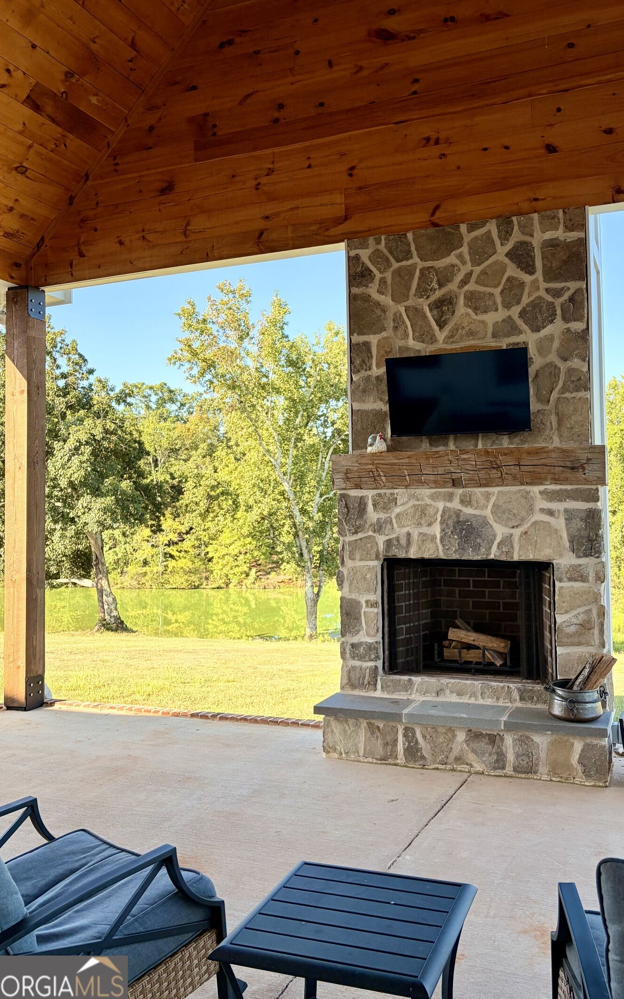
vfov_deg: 62.8
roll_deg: +1.0
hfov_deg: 41.6
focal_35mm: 30
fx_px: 816
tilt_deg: +2.9
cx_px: 373
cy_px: 466
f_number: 1.6
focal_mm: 5.96
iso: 64
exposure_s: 1/654
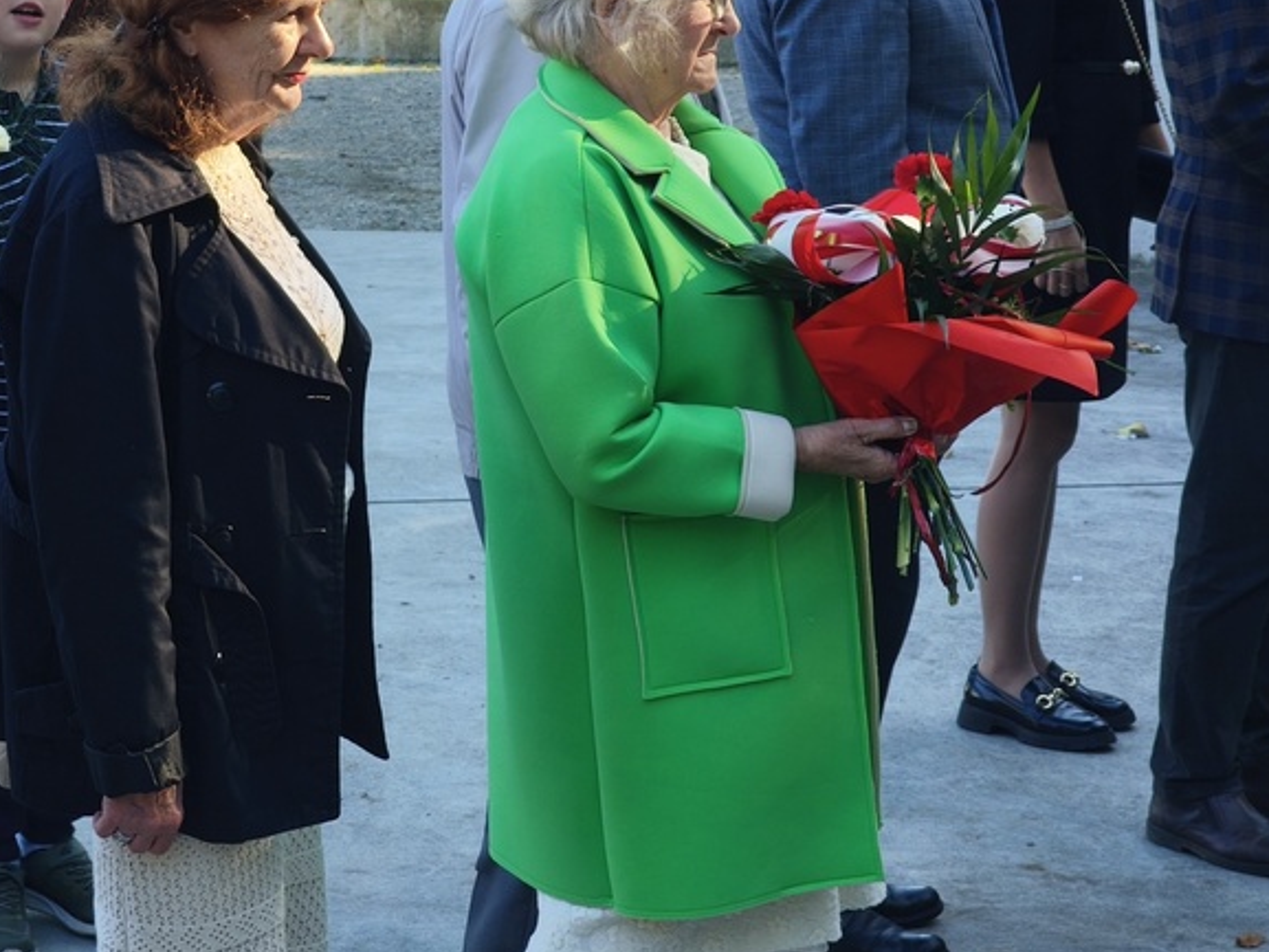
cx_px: 306
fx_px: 3887
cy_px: 223
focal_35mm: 106
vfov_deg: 13.9
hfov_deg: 18.4
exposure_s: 1/124
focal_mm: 8.8
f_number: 2
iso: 50
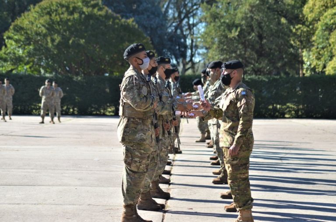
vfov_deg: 9.6
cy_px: 111
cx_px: 168
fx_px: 1327
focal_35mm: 142
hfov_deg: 14.4
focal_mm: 95
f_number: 5
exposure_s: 1/1250
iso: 400
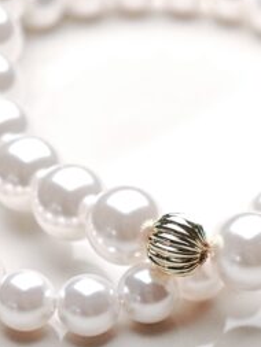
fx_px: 1617
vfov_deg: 12.2
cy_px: 235
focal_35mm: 161
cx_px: 203
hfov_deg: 9.2
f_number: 1.8
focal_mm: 11.5
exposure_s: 1/410
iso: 50
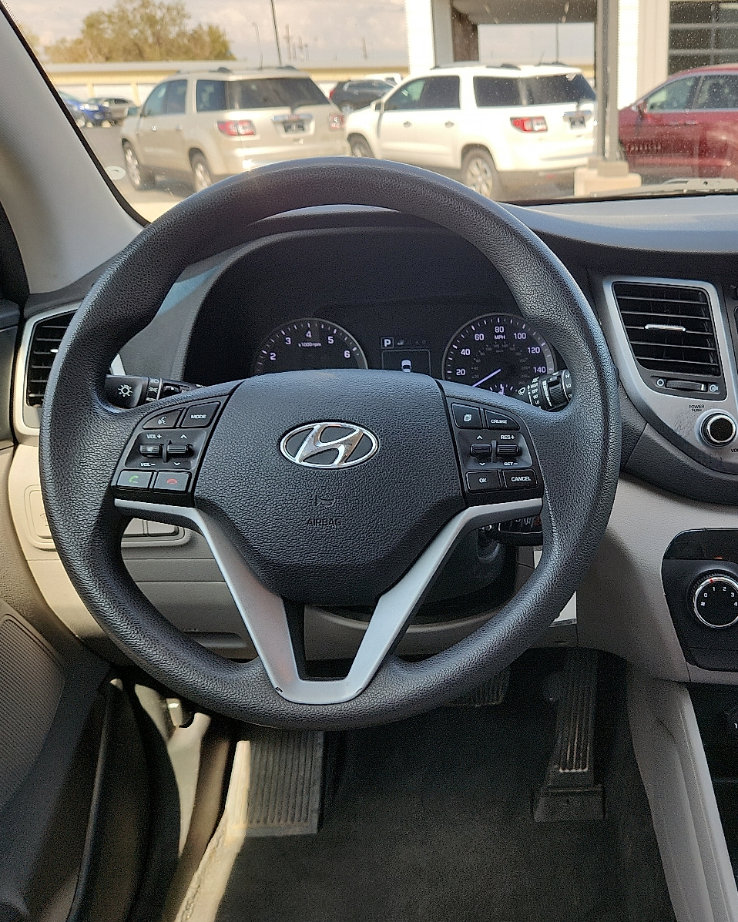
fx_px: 819
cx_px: 541
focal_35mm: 30
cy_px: 461
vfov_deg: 58.8
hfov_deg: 47.0
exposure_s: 1/179
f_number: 1.8
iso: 50
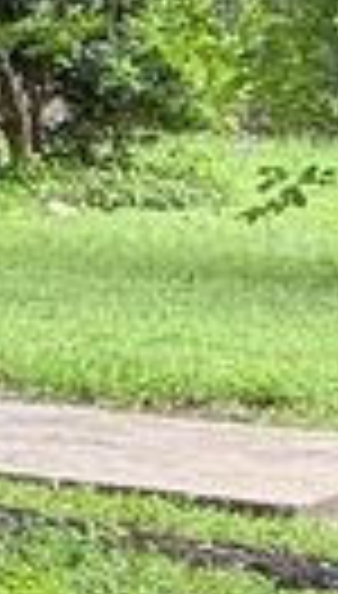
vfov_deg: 9.6
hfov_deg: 4.1
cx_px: -1893
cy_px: -238
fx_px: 3463
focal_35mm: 219
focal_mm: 5.96
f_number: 1.6
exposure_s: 1/265
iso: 50
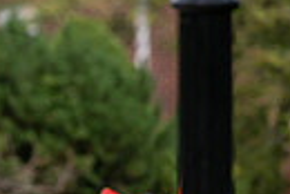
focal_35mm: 1338
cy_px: -23
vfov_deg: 1.0
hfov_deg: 1.5
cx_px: -152
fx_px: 10790
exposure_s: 1/1000
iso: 80
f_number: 3.5
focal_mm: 300
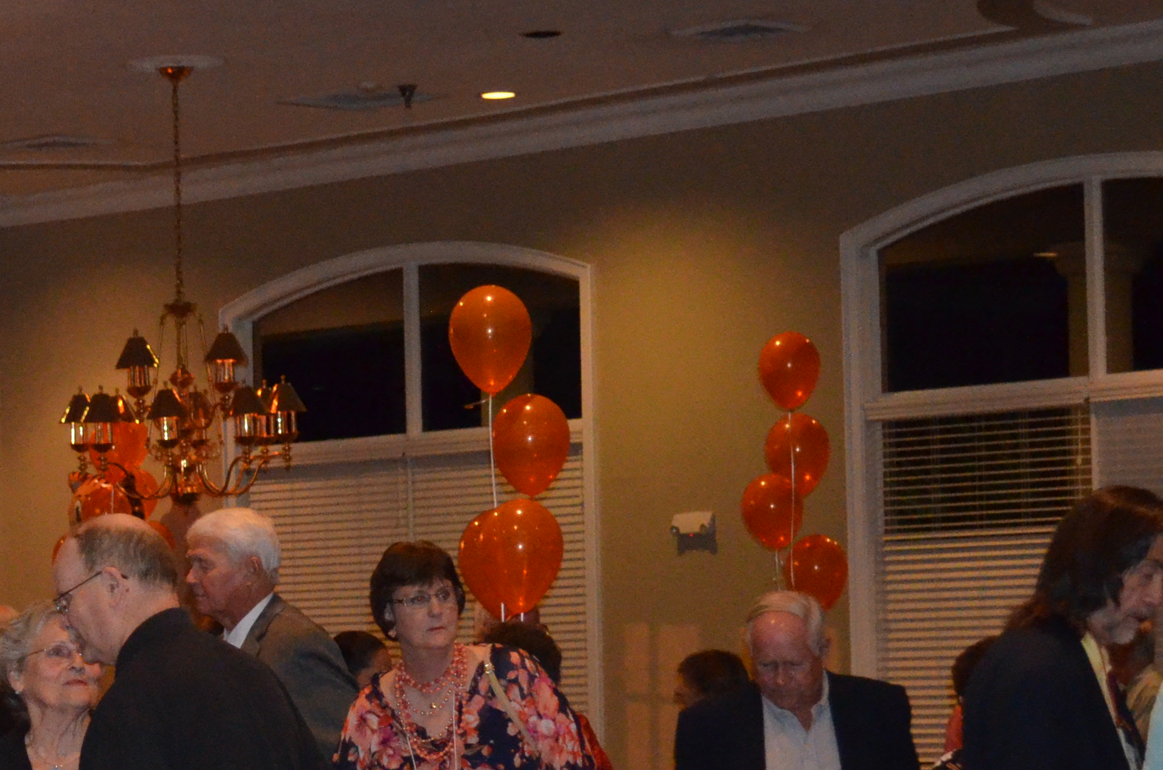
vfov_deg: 10.4
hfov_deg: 15.2
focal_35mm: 131
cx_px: -213
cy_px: 620
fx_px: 4223
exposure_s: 1/60
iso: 3200
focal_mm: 34
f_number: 5
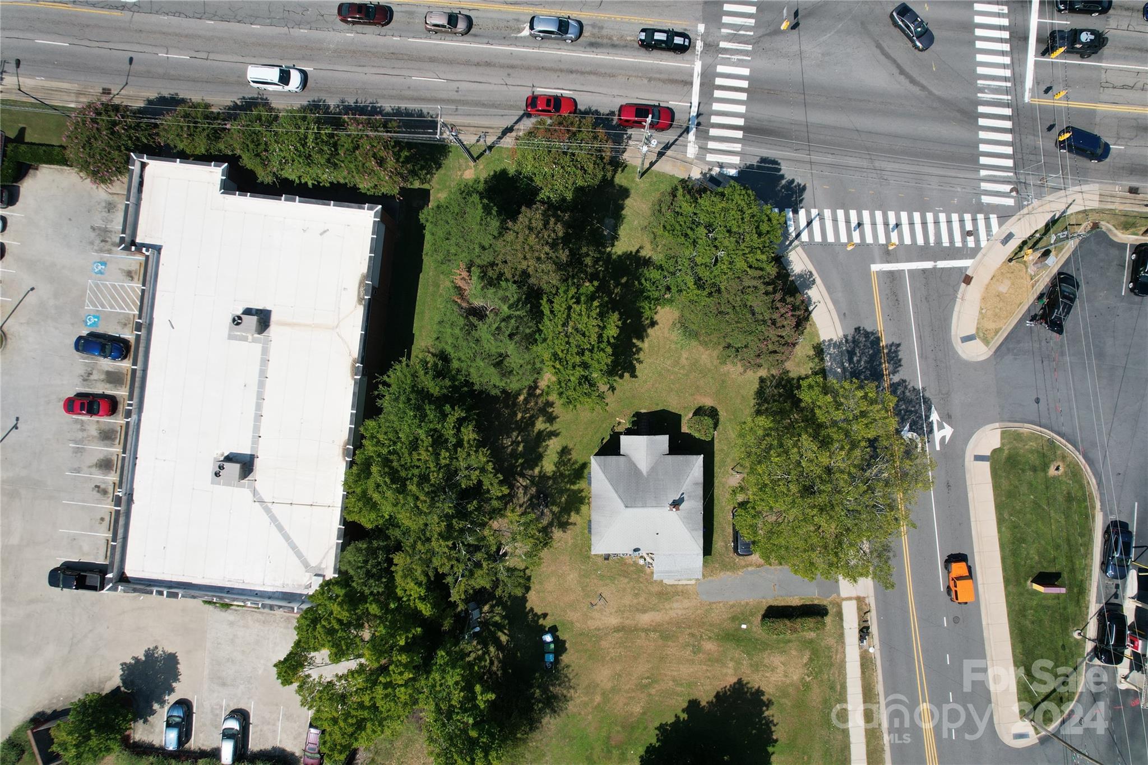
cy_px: 382
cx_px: 574
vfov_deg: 57.2
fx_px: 701
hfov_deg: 78.6
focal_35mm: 22
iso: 200
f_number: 2.8
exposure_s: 1/3200
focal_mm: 8.38
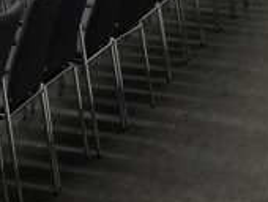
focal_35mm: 165
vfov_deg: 8.5
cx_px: -158
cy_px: -208
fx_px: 1279
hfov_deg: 11.4
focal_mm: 4.12
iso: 50
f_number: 2.2
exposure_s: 1/30
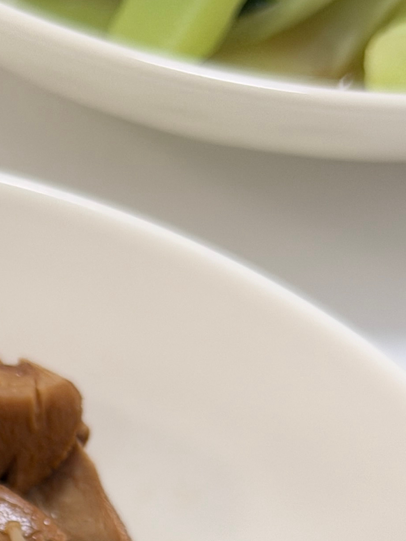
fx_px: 2470
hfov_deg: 9.1
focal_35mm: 158
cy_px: 843
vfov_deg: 11.9
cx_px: -220
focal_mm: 6.76
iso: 160
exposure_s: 1/50
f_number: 1.78
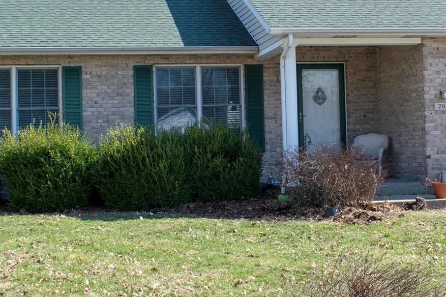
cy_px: 110
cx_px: 255
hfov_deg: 32.9
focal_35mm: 61
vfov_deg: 22.2
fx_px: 754
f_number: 10
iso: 400
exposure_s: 1/320
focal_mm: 23
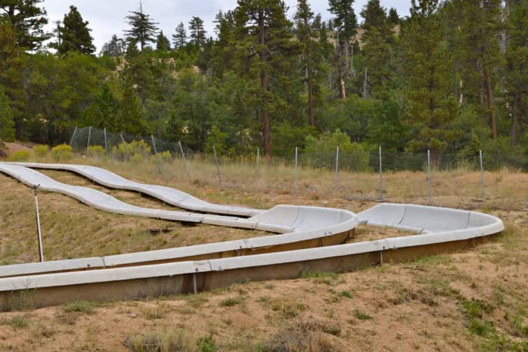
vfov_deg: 12.6
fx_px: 1593
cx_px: 219
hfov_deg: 18.8
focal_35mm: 109
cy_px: 127
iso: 100
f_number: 8
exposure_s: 1/200
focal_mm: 55
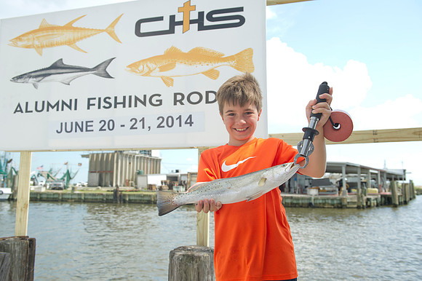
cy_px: 140
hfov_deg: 58.7
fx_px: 375
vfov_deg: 41.1
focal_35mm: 32
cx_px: 211
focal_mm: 32
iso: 125
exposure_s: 1/320
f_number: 5.6
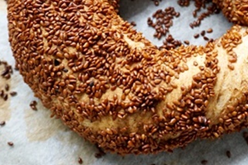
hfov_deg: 26.9
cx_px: 152
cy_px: 18
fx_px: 517
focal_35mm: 75
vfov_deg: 17.9
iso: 1000
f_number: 4.5
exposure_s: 1/60
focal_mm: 24
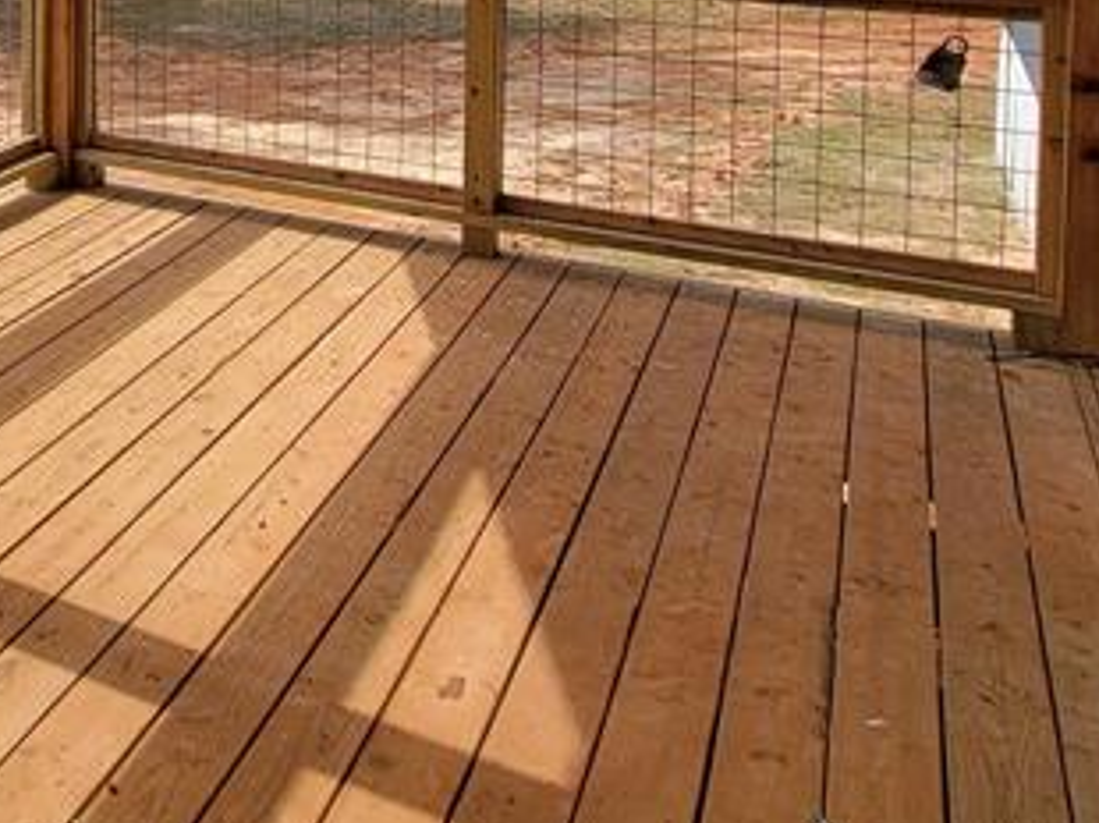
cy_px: -174
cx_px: -138
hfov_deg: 36.4
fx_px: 1364
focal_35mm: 43
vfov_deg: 28.9
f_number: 2.2
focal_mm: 2.2
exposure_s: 1/1242
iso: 50
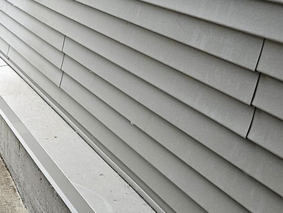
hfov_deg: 21.3
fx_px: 663
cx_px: -106
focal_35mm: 81
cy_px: 127
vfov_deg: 18.2
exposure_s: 1/120
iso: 25
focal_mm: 6.3
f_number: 1.7
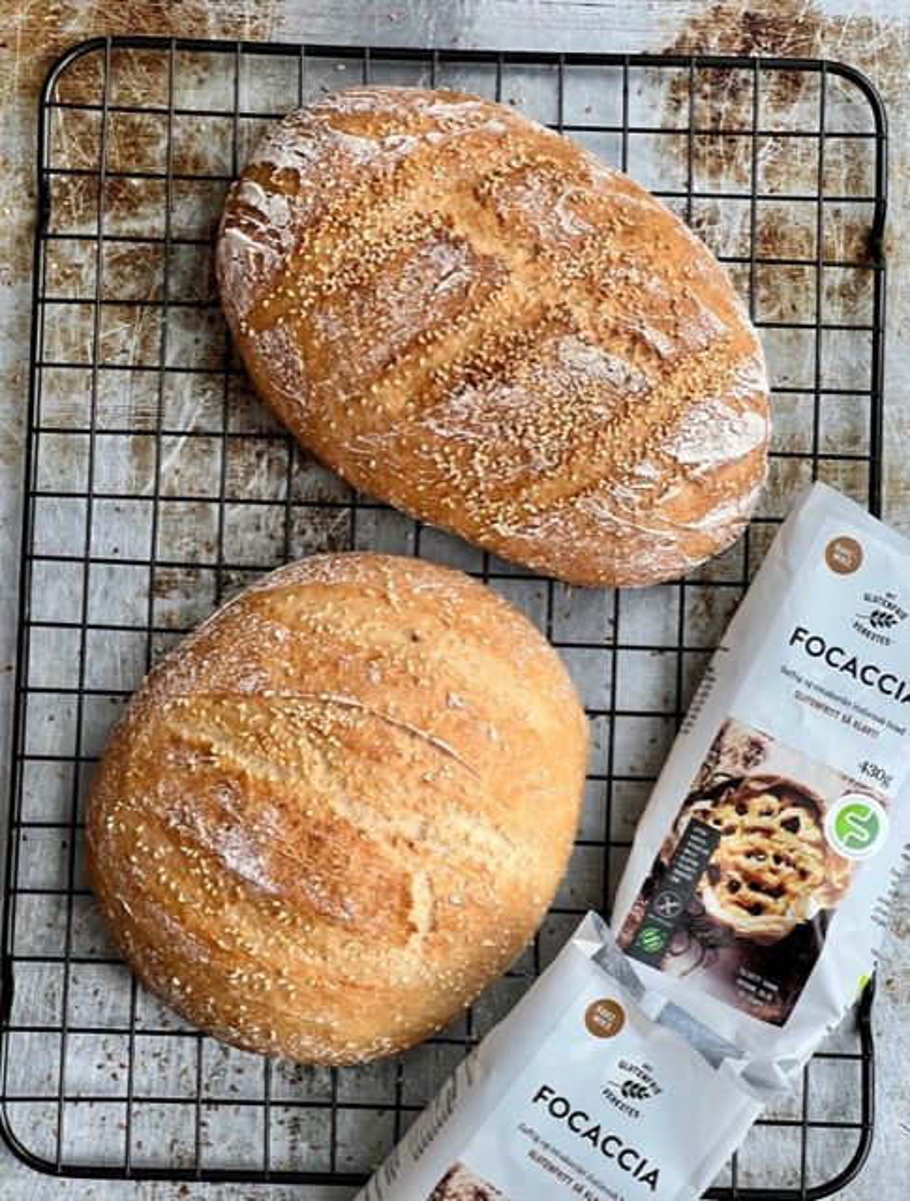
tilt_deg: -84.5
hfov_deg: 19.3
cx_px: 455
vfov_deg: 25.2
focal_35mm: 77
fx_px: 2681
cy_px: 600
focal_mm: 9
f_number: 2.8
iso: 160
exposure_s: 1/100
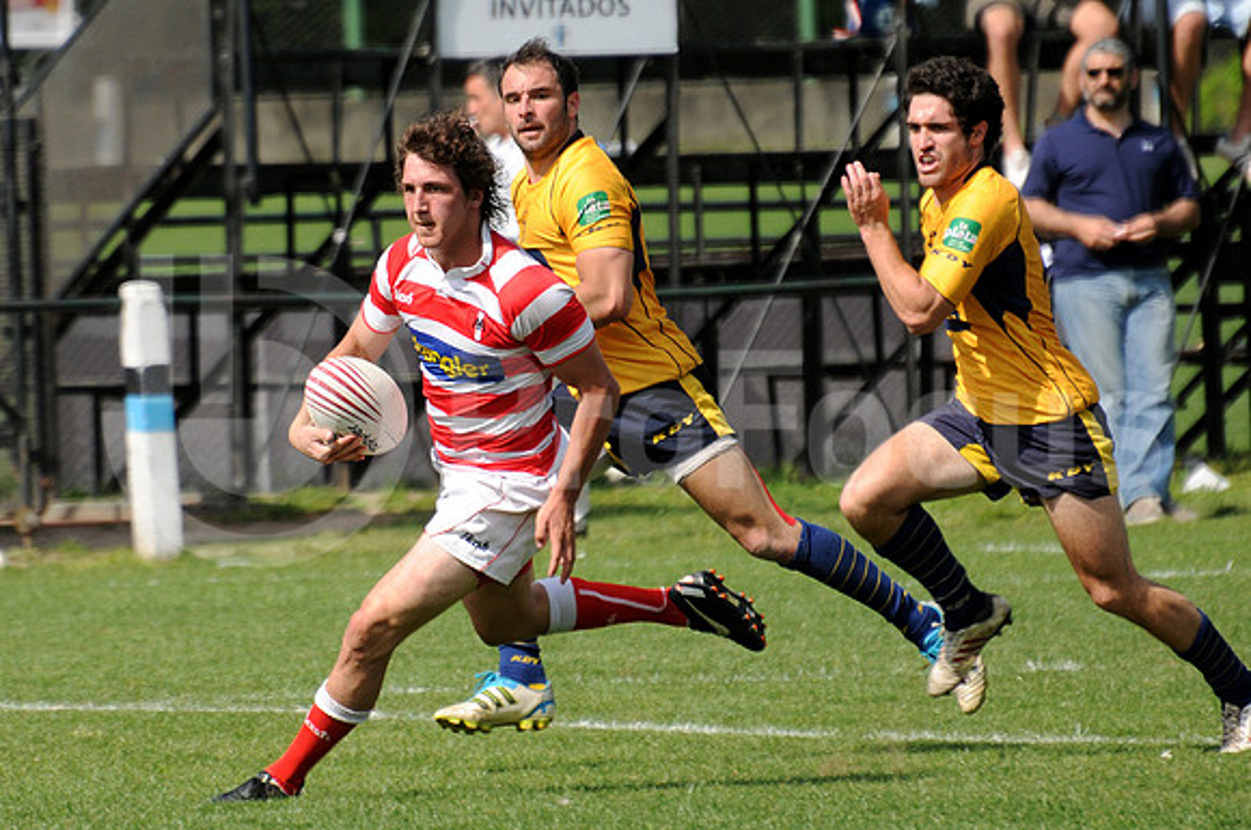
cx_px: 626
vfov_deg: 3.0
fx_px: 15616
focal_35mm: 450
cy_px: 415
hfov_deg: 4.6
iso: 250
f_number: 5.6
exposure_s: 1/800
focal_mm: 300
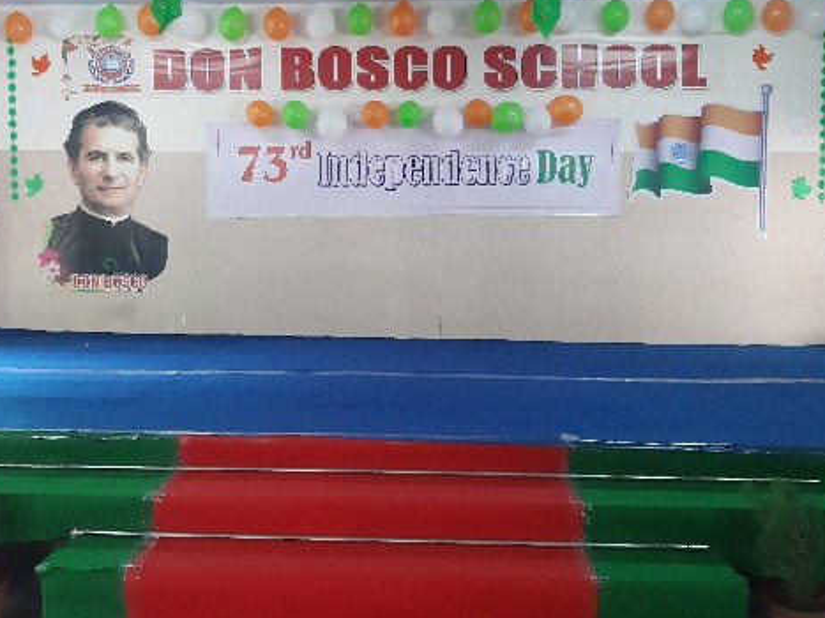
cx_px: 385
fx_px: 882
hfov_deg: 50.1
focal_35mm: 37
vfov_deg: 38.6
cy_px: 270
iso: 250
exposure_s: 1/50
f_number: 1.7
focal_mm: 3.93
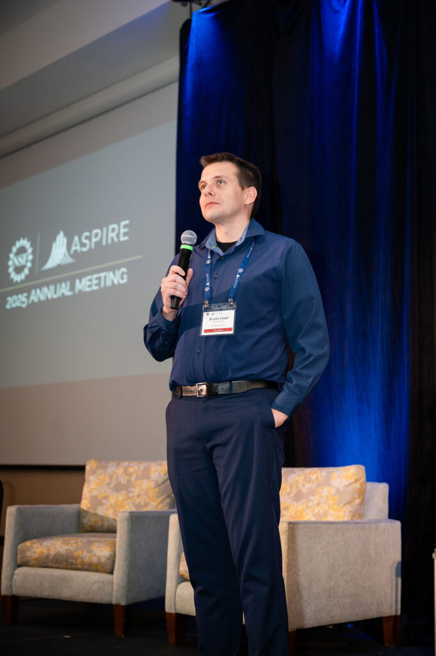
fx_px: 855
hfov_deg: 28.6
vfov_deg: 41.9
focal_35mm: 47
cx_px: 218
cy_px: 328
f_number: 3.2
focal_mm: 47
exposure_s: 1/160
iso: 200
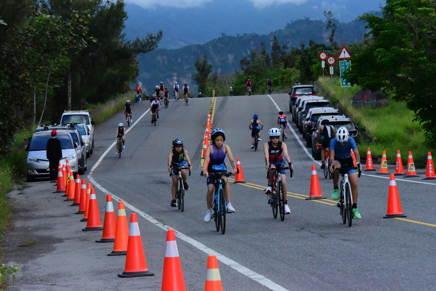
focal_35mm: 175
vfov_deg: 7.9
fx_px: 2121
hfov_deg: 11.7
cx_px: 218
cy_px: 146
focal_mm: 175
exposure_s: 1/4000
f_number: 14
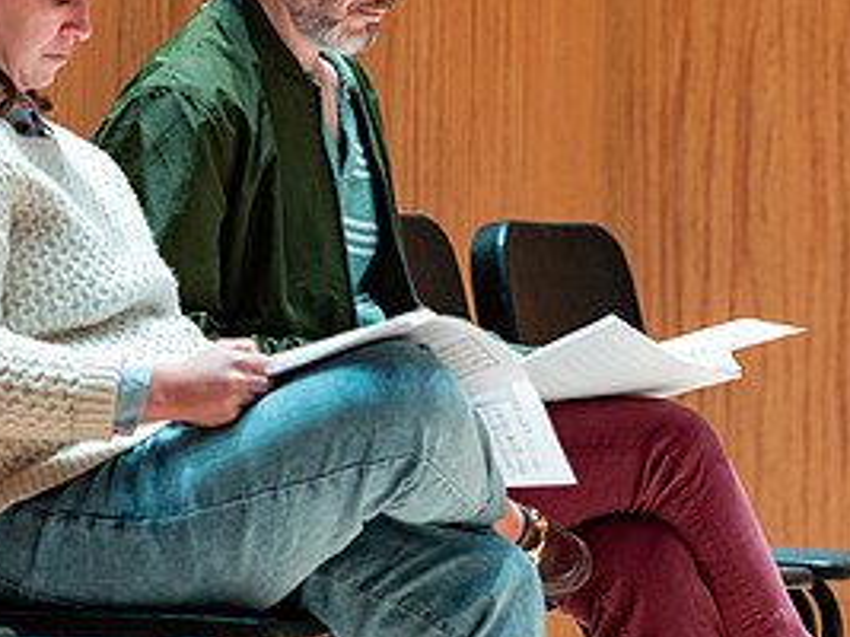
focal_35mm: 360
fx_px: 8836
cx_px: 536
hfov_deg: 5.5
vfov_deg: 4.1
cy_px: 112
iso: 640
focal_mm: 120
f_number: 2.8
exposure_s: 1/50
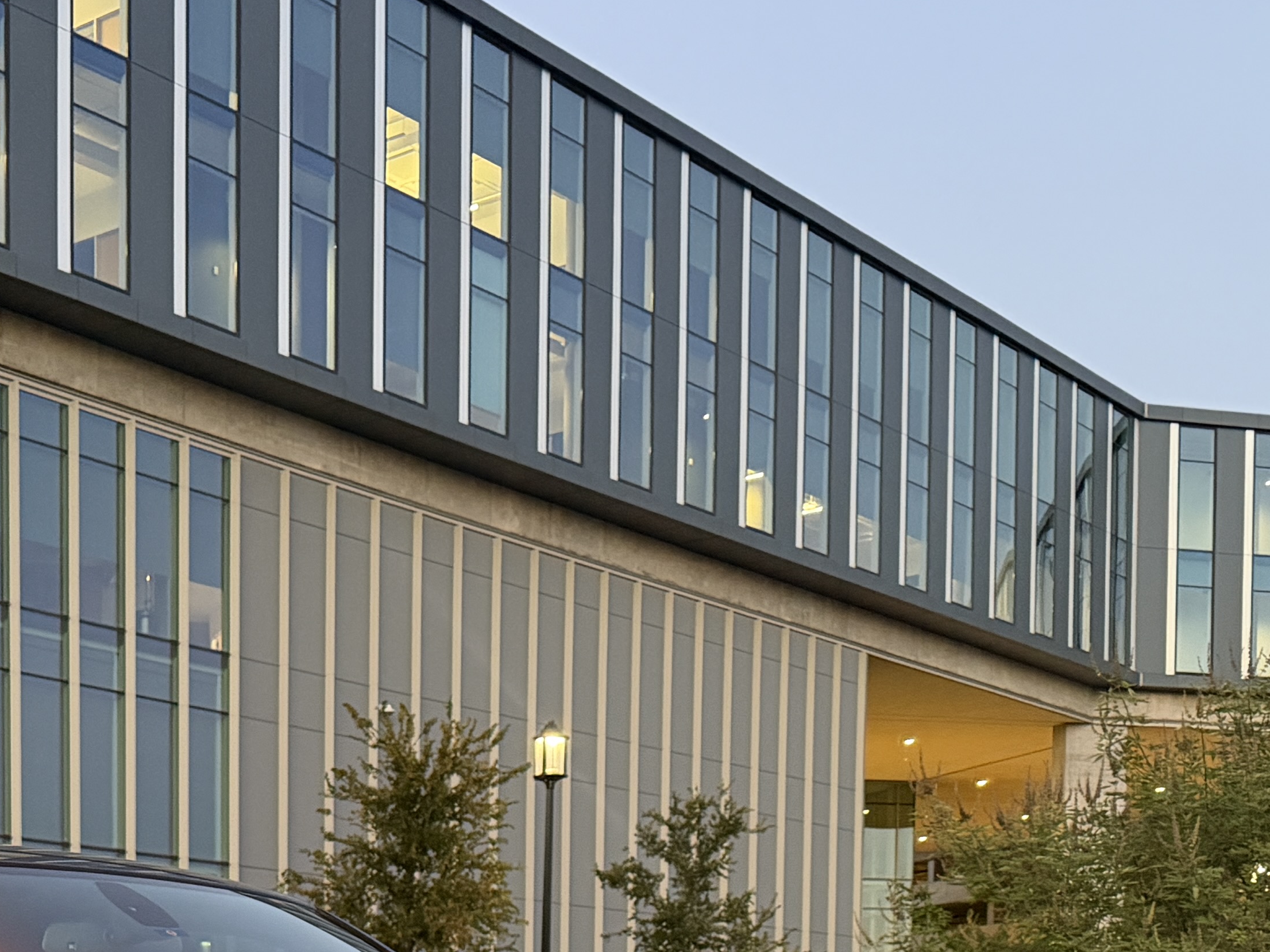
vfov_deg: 21.7
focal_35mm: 62
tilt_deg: -1.8
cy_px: 1171
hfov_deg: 30.4
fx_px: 2275
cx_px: 245
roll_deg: -0.4
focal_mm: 6.76
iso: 640
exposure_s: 1/53
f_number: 1.78
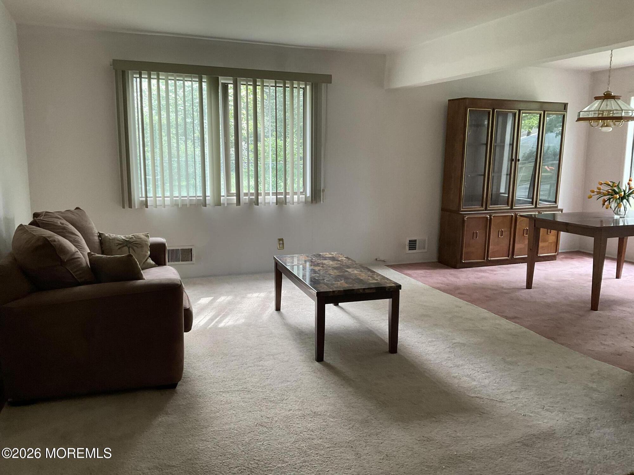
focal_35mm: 29
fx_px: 531
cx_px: 317
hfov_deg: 61.7
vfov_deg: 48.2
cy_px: 238
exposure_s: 1/60
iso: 80
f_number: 1.8
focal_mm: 3
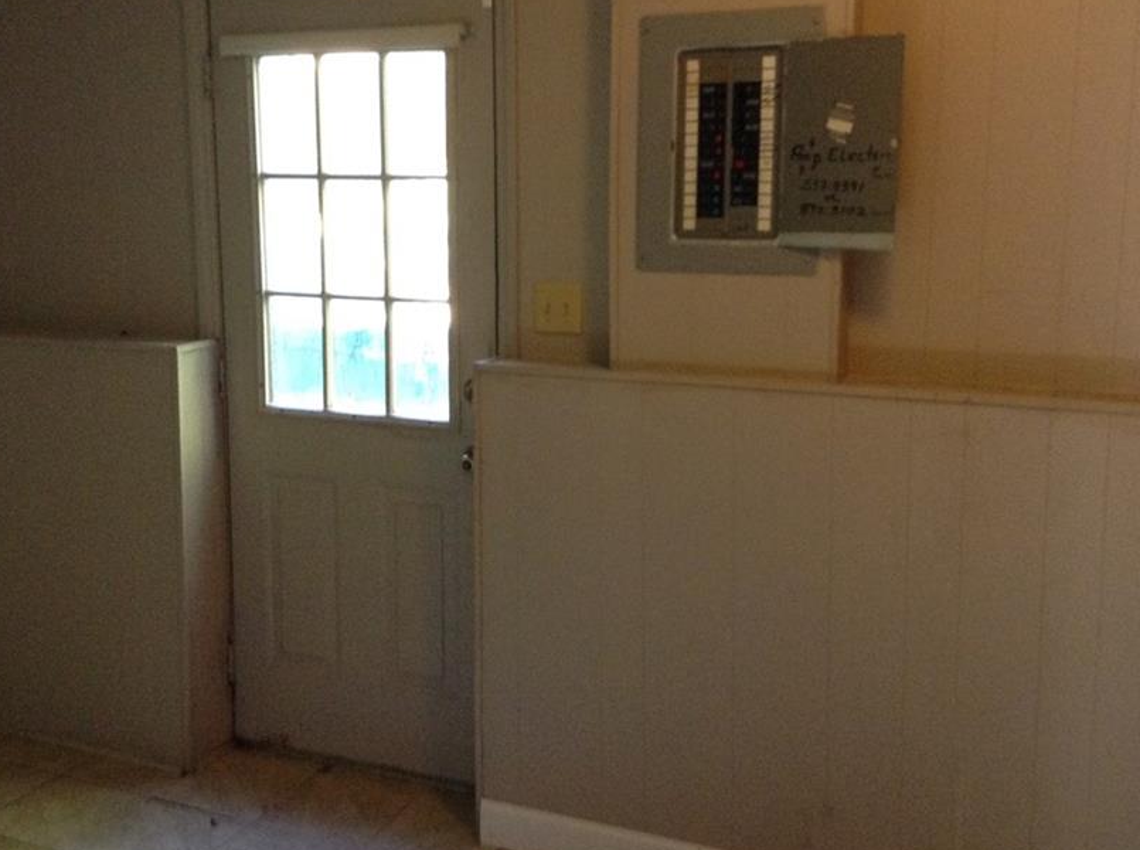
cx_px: 528
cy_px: 344
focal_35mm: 42
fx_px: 1380
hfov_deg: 44.9
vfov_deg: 34.1
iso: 200
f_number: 2.4
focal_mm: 3.3
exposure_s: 1/15
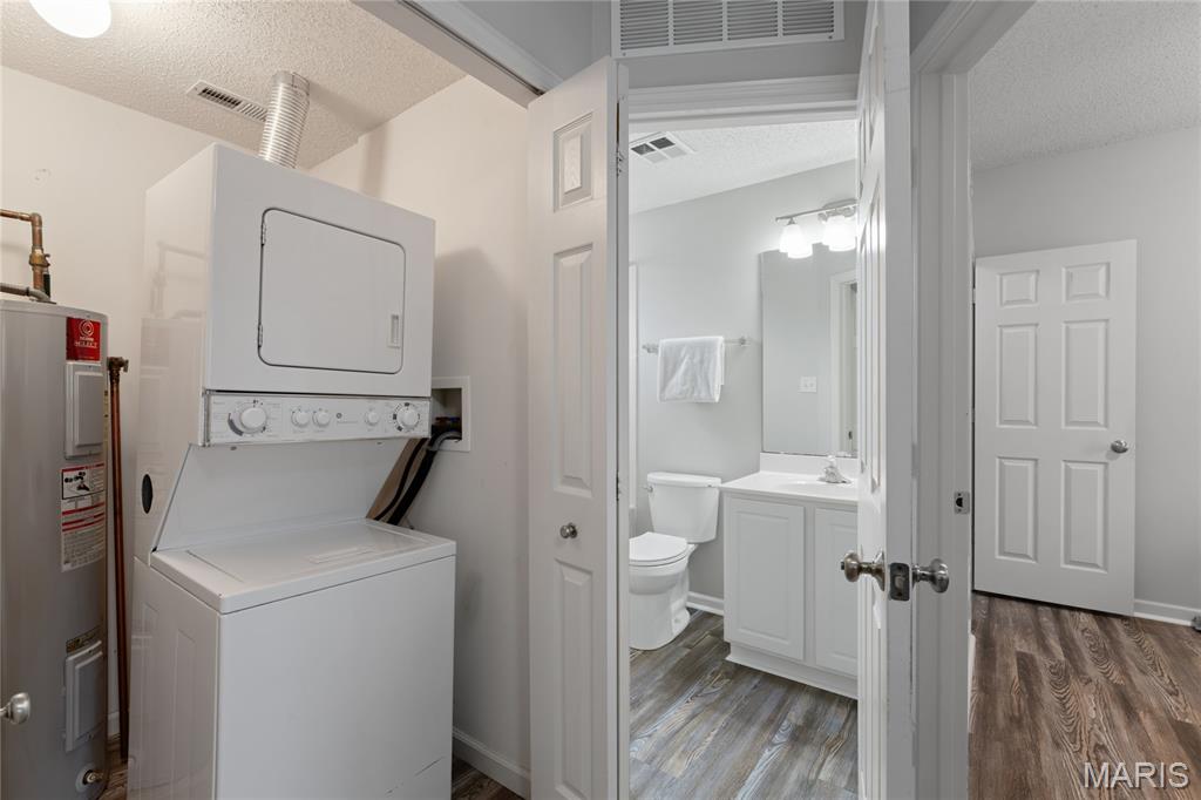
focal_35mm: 16
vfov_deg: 74.1
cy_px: 400
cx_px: 600
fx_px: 530
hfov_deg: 97.1
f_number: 13
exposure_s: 5
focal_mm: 15.9
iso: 100
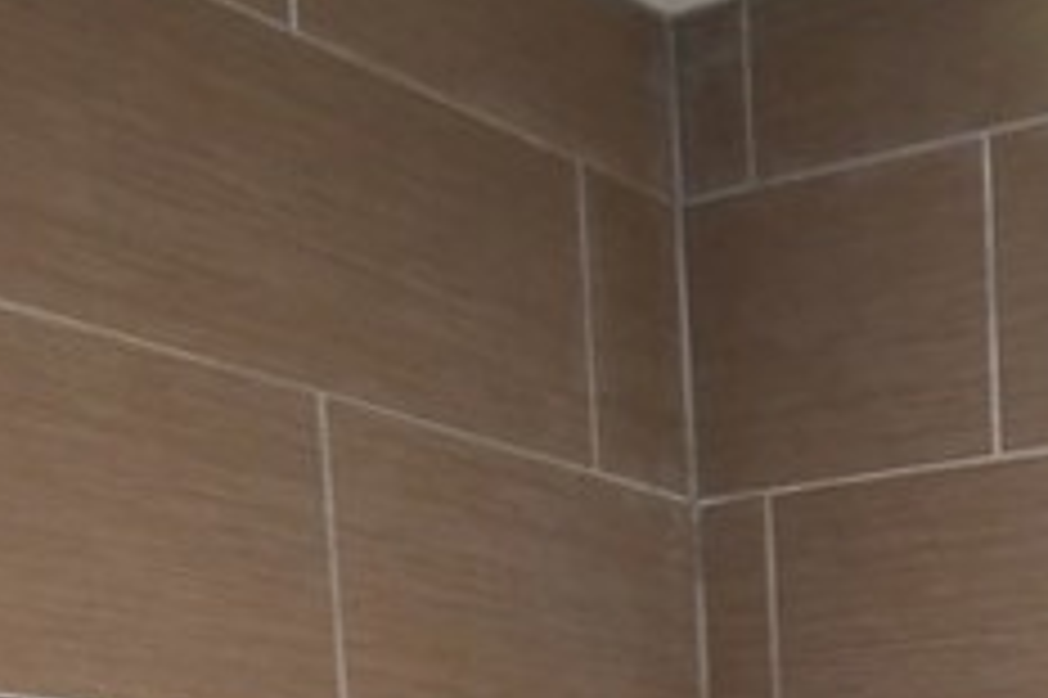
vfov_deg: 16.3
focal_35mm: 66
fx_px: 1920
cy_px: 1353
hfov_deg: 24.9
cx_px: 1484
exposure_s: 1/60
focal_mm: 10
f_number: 4
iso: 720
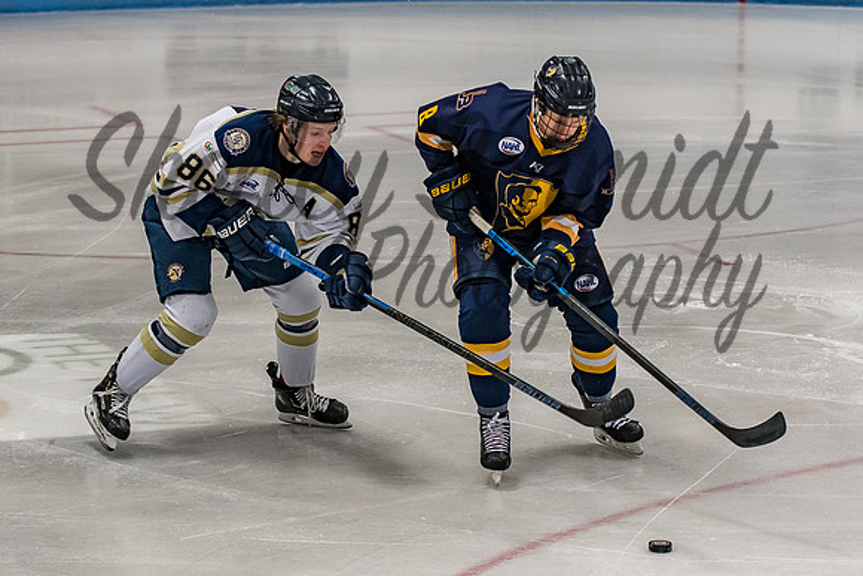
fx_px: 3398
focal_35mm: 142
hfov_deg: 14.5
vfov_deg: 9.7
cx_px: 521
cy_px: 231
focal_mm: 70
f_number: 3.2
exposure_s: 1/800
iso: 1250
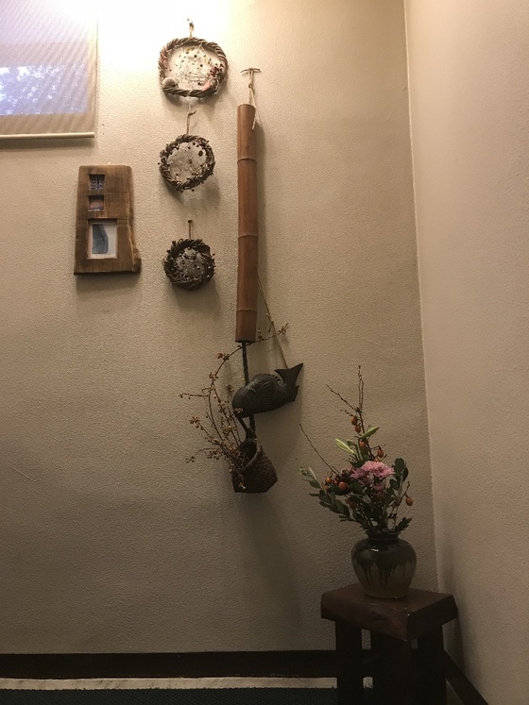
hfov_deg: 49.7
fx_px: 571
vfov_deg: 63.5
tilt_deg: +10.4
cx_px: 264
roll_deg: +0.8
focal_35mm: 28
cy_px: 352
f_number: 1.8
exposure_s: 1/17
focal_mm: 3.99
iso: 40
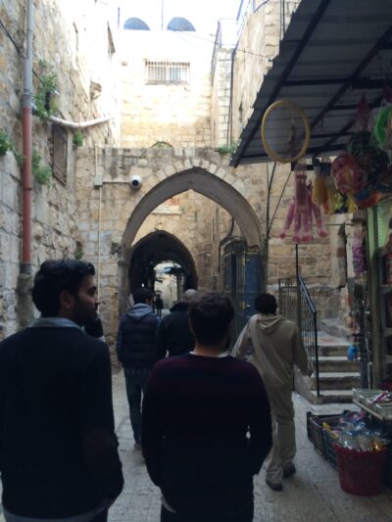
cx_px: 196
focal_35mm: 30
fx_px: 453
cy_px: 261
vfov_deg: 60.0
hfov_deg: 46.8
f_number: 2.2
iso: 50
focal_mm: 4.12
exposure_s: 1/40
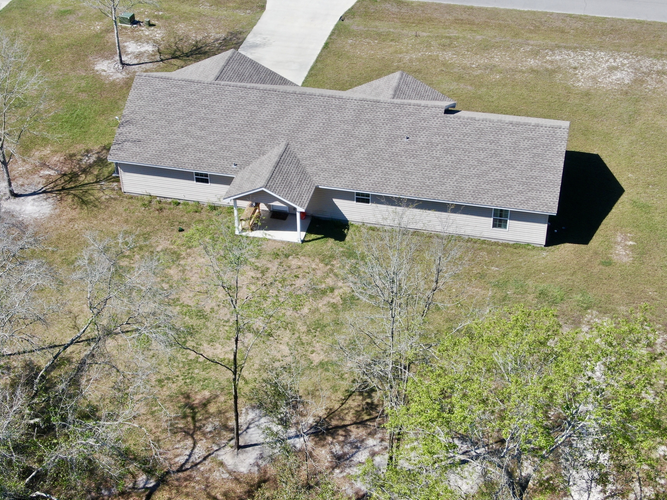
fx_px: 1079
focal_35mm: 56
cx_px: 329
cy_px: 242
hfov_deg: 34.3
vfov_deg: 26.1
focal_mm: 8.6
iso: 100
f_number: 3.8
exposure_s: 1/500
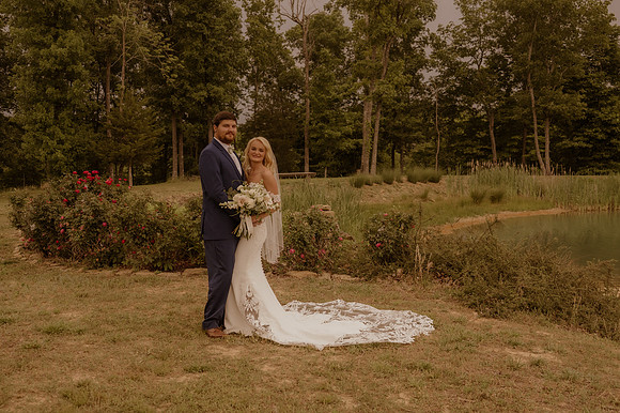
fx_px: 693
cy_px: 223
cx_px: 337
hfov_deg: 48.2
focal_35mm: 40
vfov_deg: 33.1
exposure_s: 1/1250
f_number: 2.8
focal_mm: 24
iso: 1000
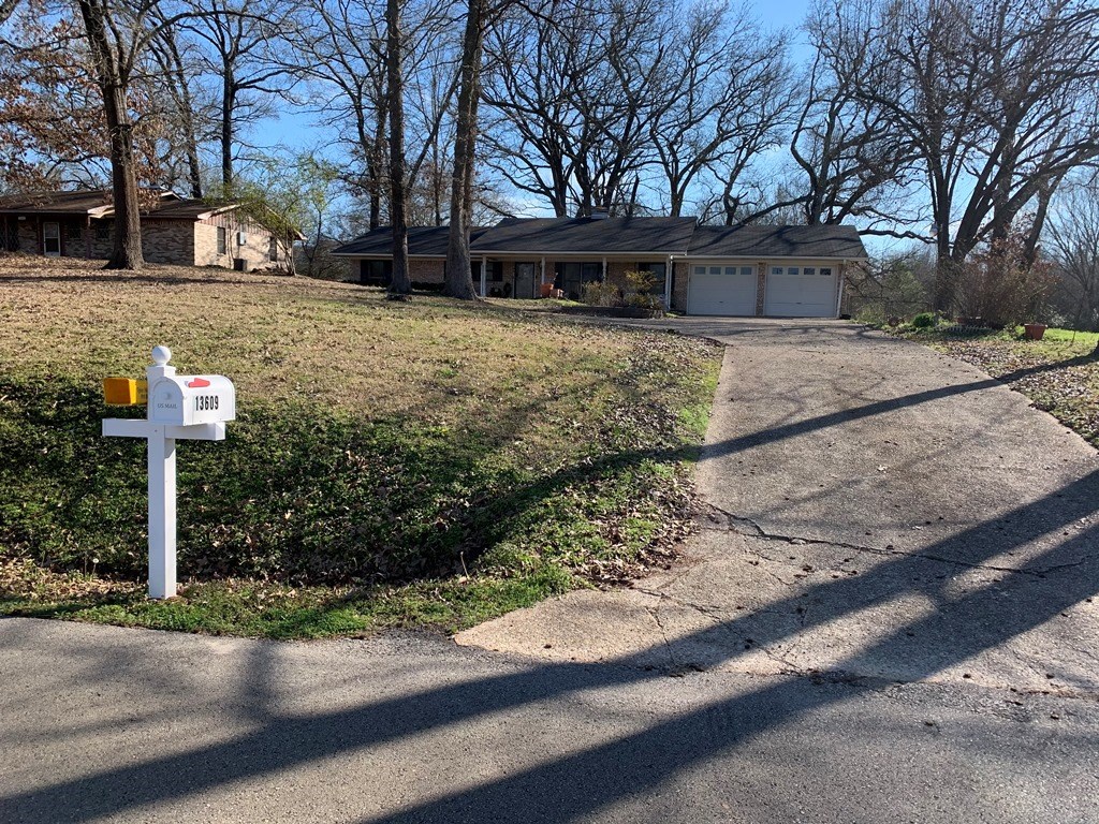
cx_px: 550
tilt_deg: -5.3
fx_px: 825
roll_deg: -1.6
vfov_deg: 53.1
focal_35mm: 26
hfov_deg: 67.3
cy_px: 412
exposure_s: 1/1088
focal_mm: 4.25
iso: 25
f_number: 1.8
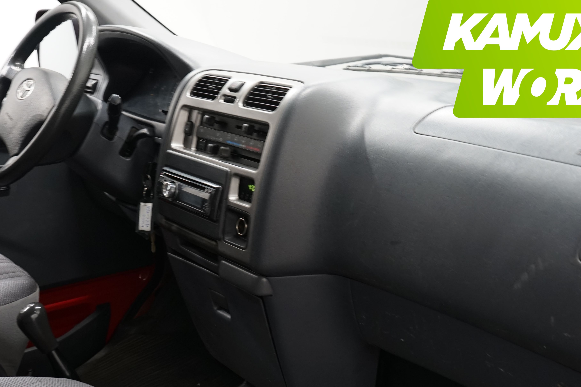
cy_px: 281
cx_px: 273
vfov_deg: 27.8
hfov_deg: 41.1
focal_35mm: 48
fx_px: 775
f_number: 7.1
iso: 800
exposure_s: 1/5
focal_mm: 29
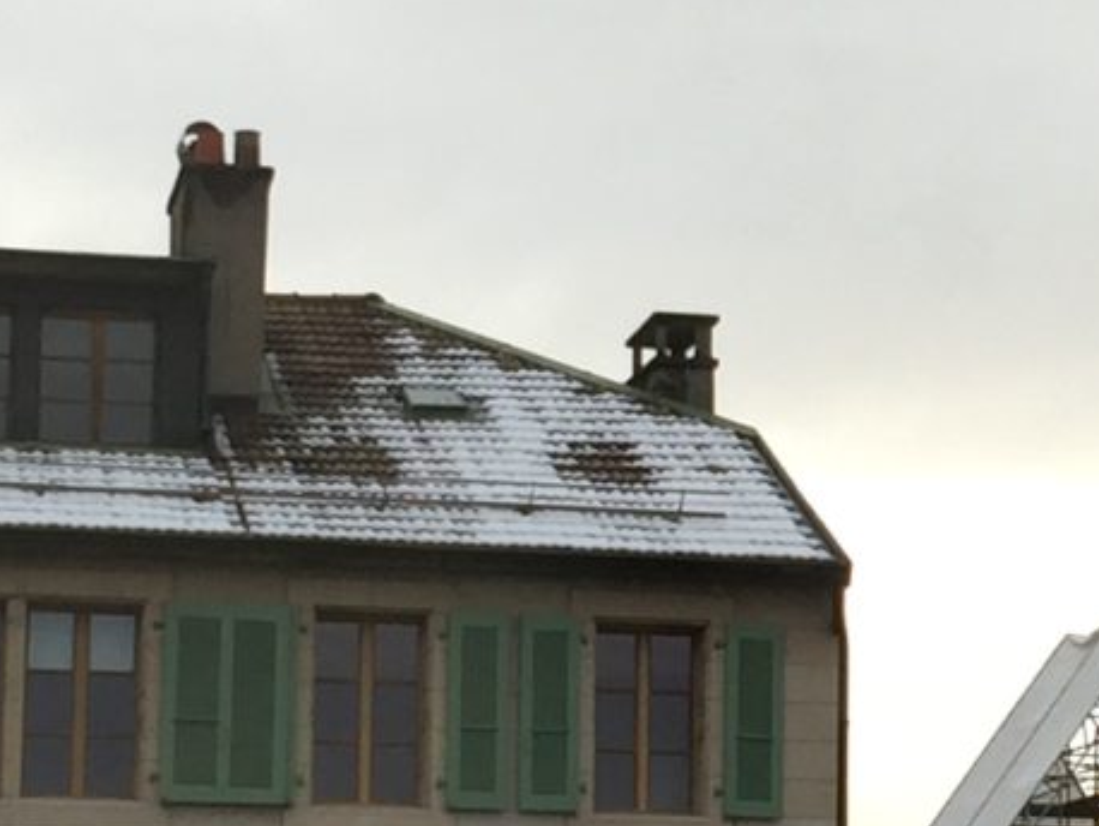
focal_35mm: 162
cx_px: 1286
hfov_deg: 11.9
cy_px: 528
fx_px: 5146
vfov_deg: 9.2
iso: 32
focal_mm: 4.15
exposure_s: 1/146
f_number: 2.2
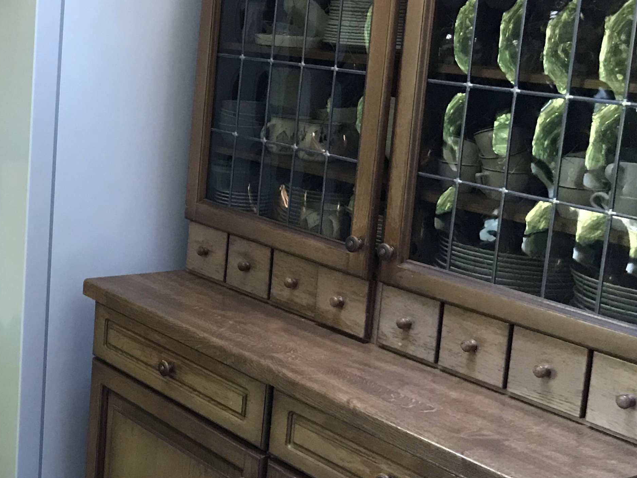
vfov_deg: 24.3
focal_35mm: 60
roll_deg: -1.7
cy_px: 153
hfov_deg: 29.5
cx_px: -37
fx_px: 1104
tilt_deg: -9.7
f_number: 1.8
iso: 100
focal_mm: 3.99
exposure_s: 1/13
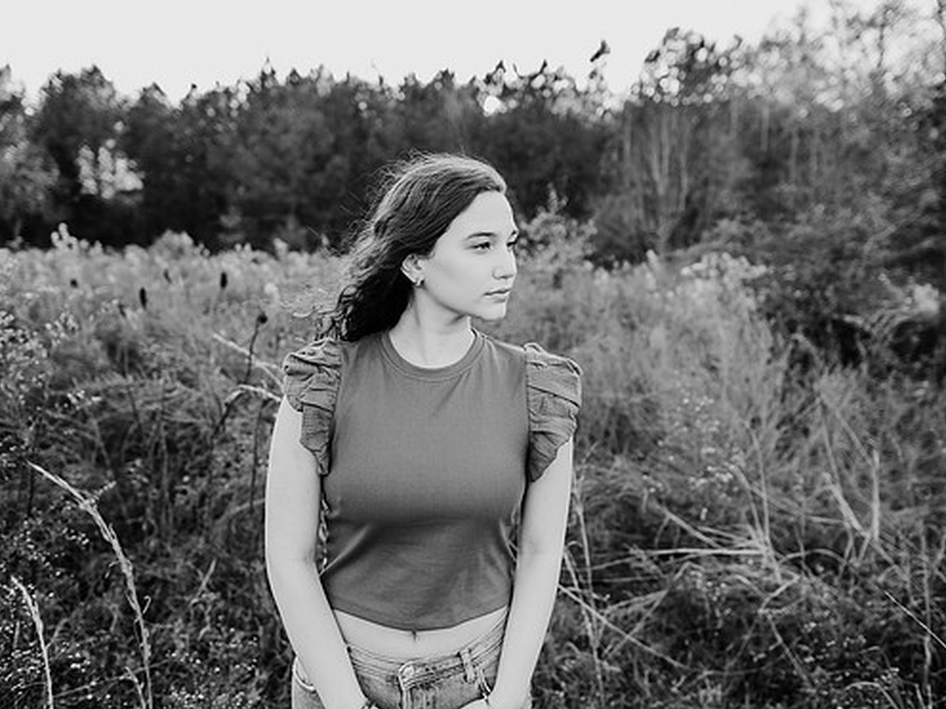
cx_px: 492
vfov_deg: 51.4
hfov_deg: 65.3
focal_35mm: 27
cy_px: 348
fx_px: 738
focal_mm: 24
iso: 200
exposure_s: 1/320
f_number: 2.5
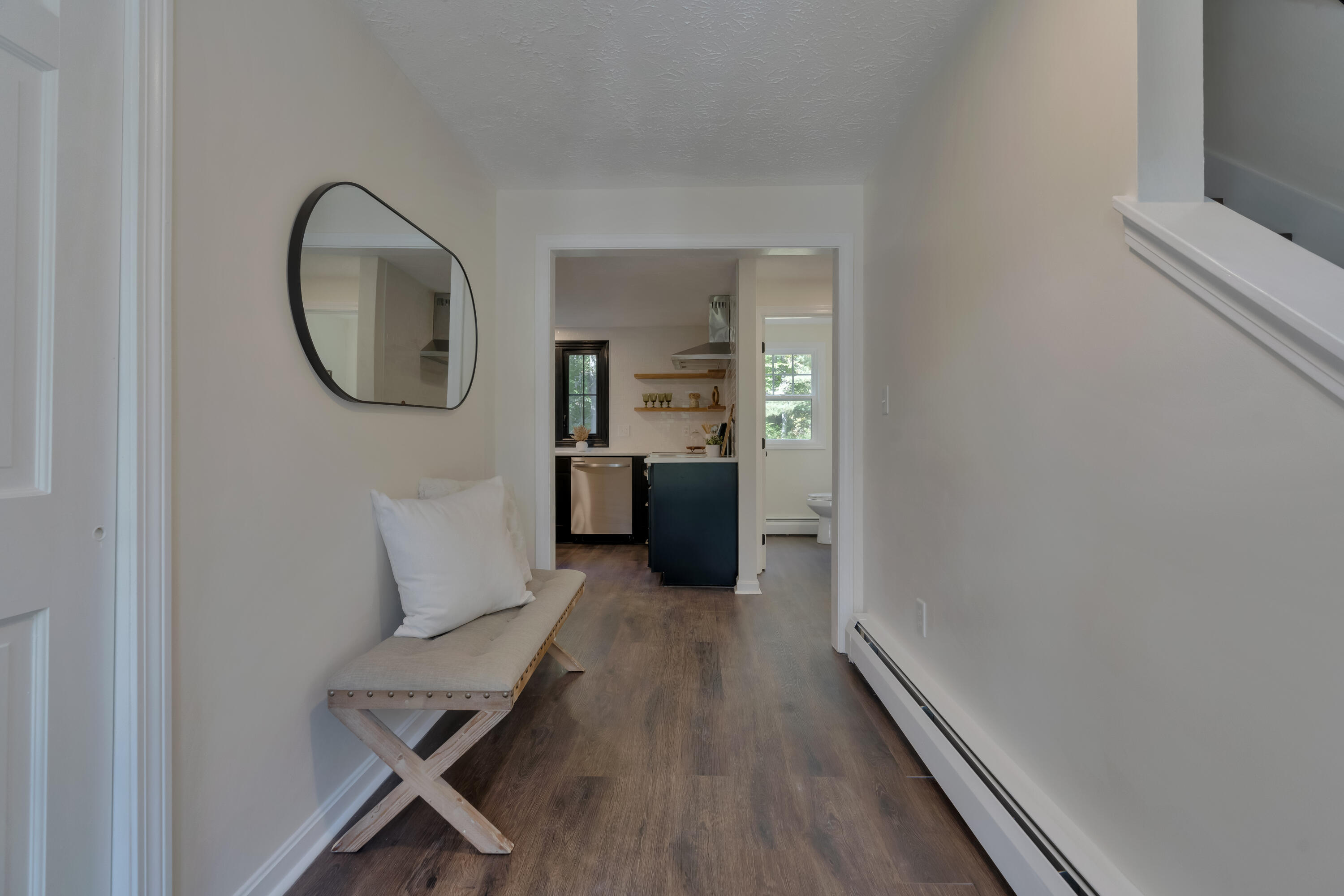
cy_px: 448
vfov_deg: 73.8
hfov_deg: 96.7
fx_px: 597
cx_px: 672
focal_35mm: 16
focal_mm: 16
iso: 800
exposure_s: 1/250
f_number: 8
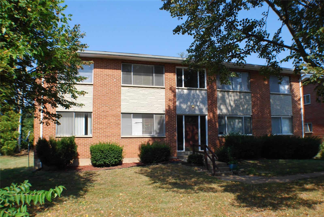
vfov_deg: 32.0
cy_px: 108
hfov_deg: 46.3
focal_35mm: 42
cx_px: 162
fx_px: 379
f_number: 10
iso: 200
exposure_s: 1/200
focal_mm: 28
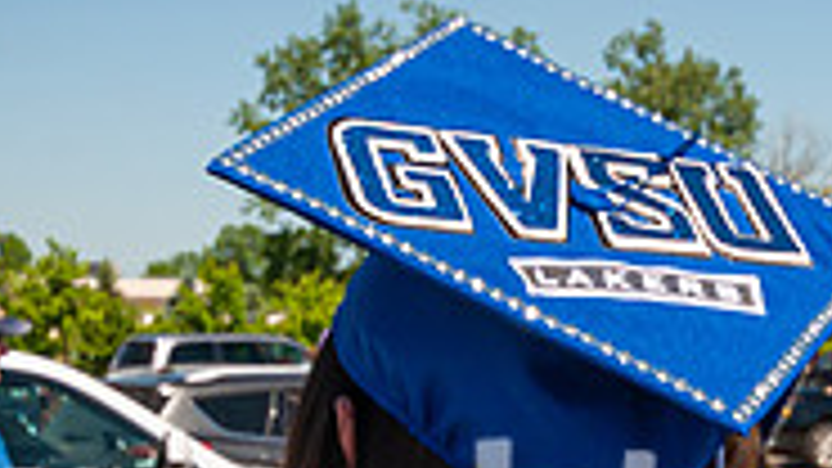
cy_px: 389
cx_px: 778
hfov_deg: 17.8
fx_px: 2603
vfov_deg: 10.2
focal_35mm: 118
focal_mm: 24
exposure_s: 1/320
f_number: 9
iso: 200
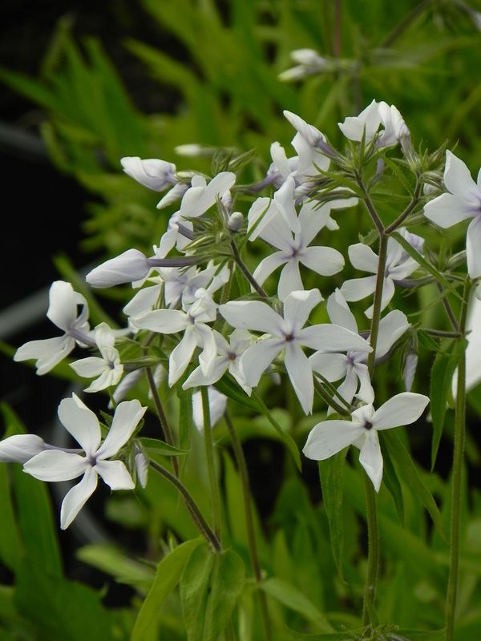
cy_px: 320
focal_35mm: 425
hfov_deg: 3.5
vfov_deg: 4.7
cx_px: 240
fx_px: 7874
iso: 160
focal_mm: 75.7
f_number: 5
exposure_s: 1/800
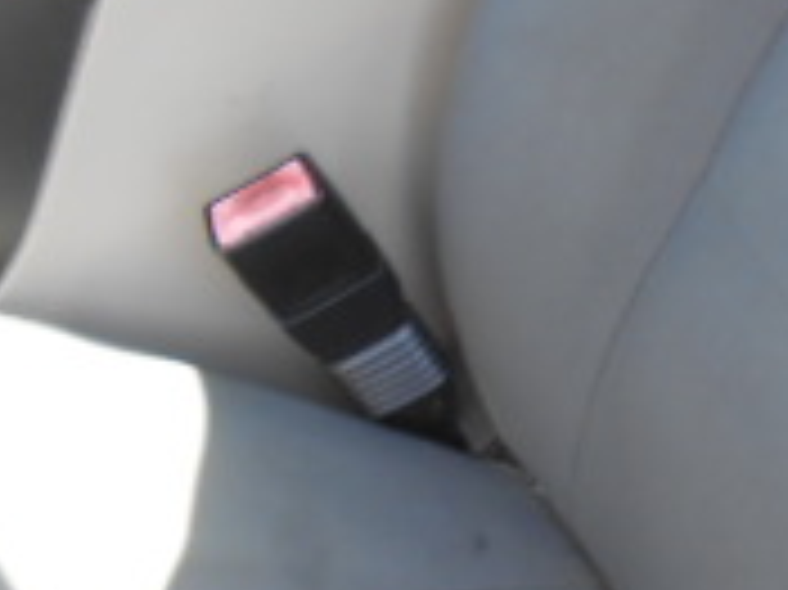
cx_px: 599
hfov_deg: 20.5
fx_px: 2161
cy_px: 585
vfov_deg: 15.3
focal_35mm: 95
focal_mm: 4.6
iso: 80
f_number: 3.5
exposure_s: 1/40
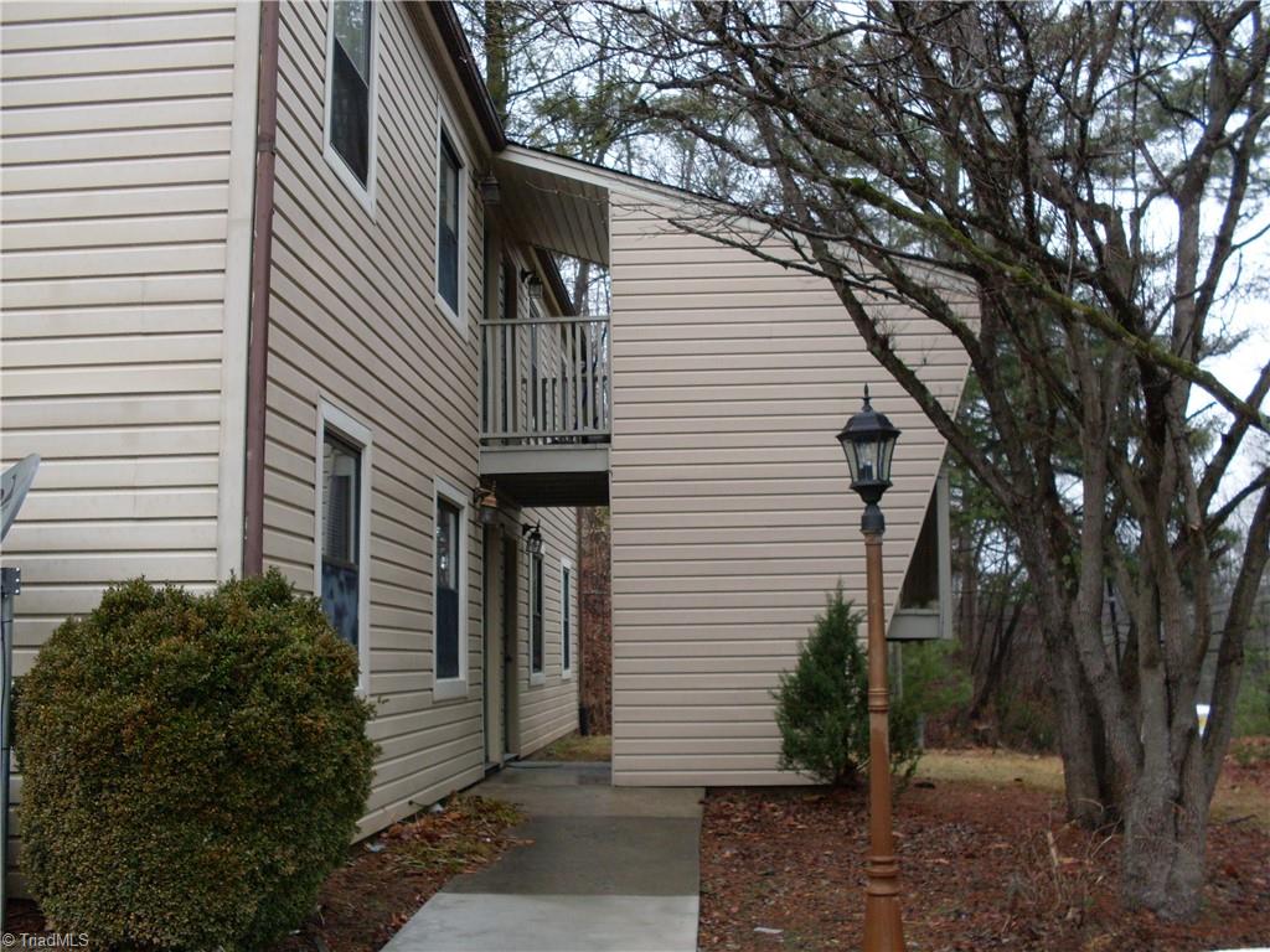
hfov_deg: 49.0
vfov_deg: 37.7
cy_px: 476
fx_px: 1394
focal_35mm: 38
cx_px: 635
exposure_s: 1/125
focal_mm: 6.3
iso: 80
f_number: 2.8
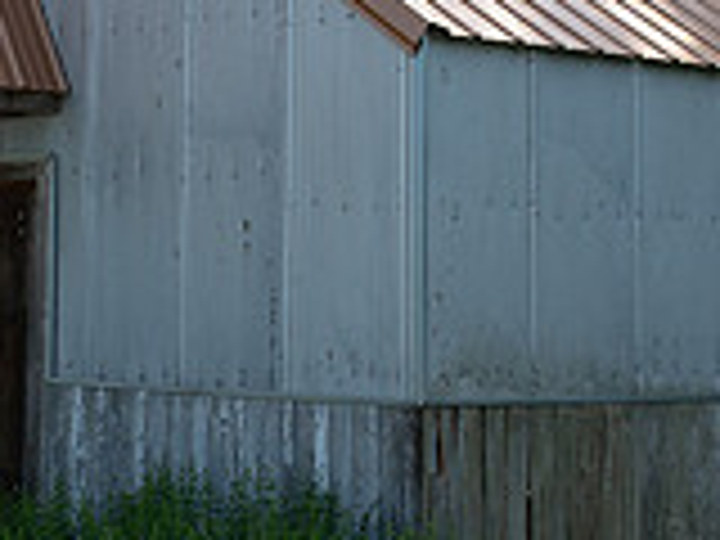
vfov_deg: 12.1
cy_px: 112
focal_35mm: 122
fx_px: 2538
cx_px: 81
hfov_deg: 16.0
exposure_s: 1/800
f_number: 9
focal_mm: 35
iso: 400
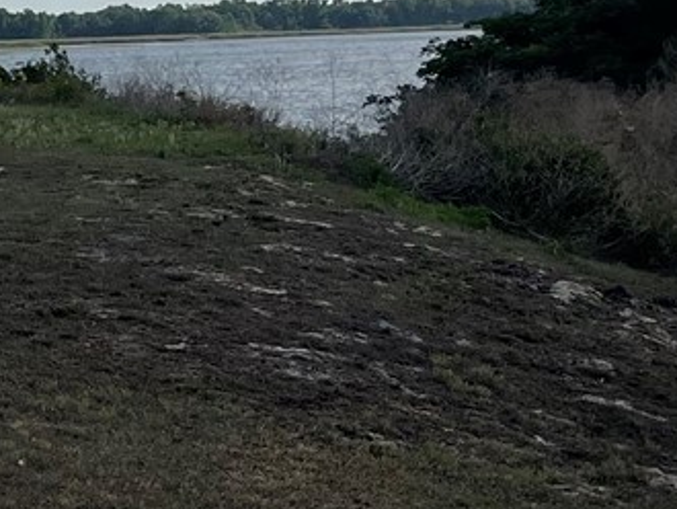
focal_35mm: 126
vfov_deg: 11.7
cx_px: -445
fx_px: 2466
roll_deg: +1.1
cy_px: 82
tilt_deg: -2.1
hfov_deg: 14.2
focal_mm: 5.1
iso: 50
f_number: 1.6
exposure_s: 1/7353
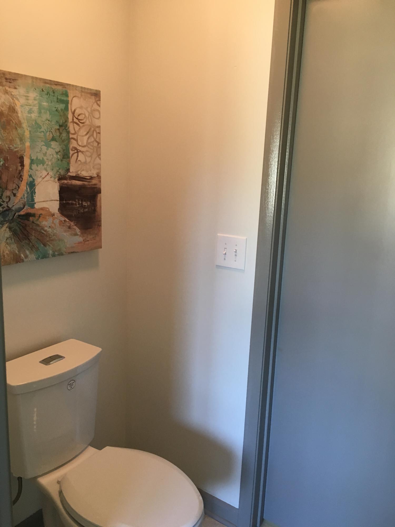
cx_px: 198
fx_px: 441
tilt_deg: -10.9
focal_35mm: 29
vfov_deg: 61.7
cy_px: 264
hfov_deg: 48.2
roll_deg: -2.9
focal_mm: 4.15
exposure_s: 1/30
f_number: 2.2
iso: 100
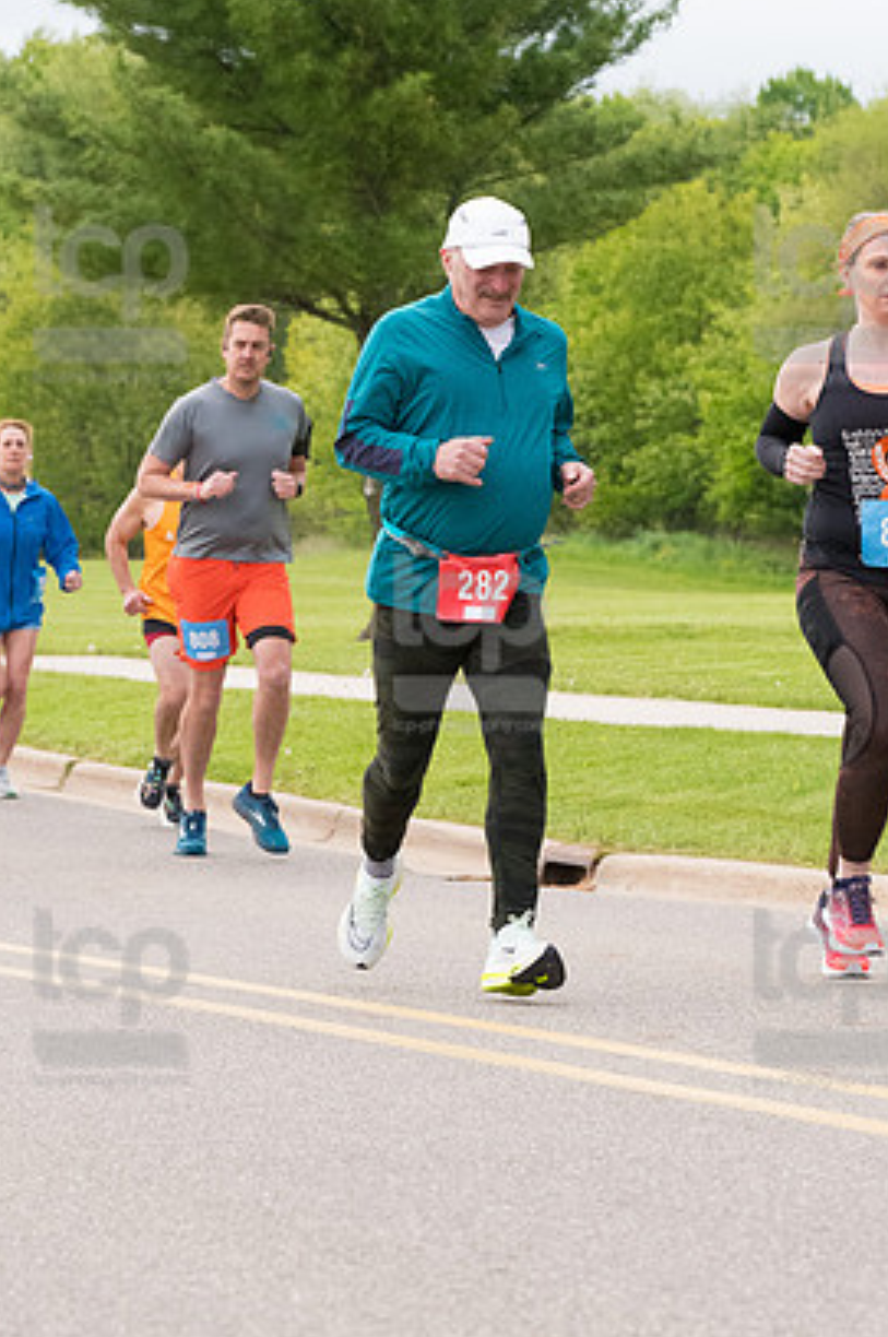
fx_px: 7122
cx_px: 470
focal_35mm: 192
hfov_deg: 7.1
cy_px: 642
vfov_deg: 10.7
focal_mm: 116
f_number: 7.1
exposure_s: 1/1600
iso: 4000
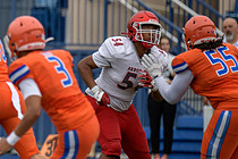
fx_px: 4918
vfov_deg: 1.8
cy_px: 63
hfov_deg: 2.8
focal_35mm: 744
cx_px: -74
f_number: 2.8
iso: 180
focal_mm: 270
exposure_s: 1/800
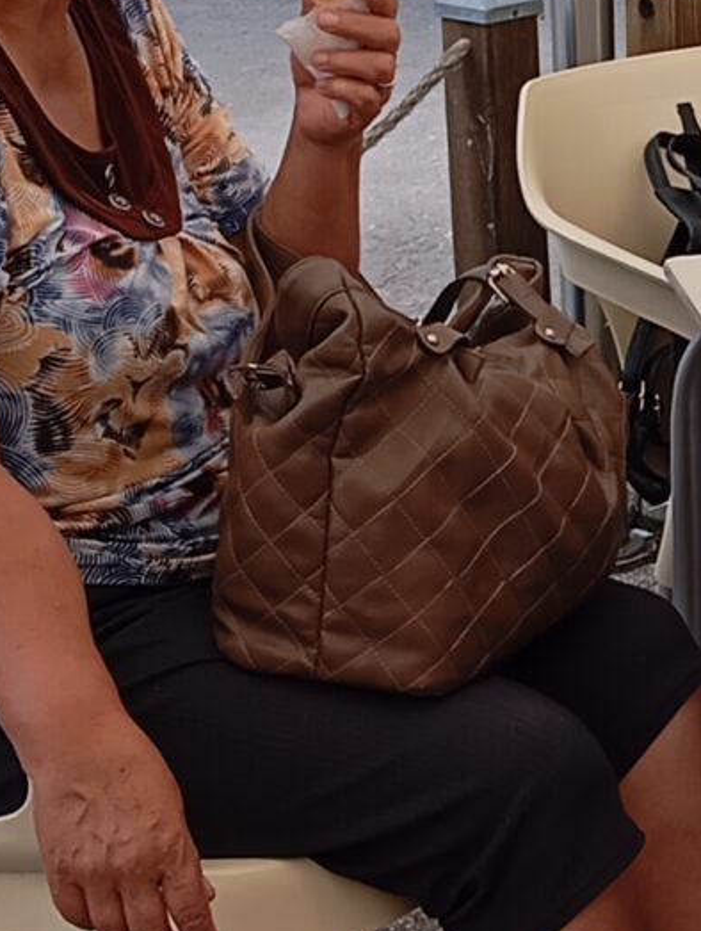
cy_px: 215
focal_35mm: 137
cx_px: 909
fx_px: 3689
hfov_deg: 10.6
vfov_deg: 14.3
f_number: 1.8
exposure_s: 1/180
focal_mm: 4.22
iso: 109
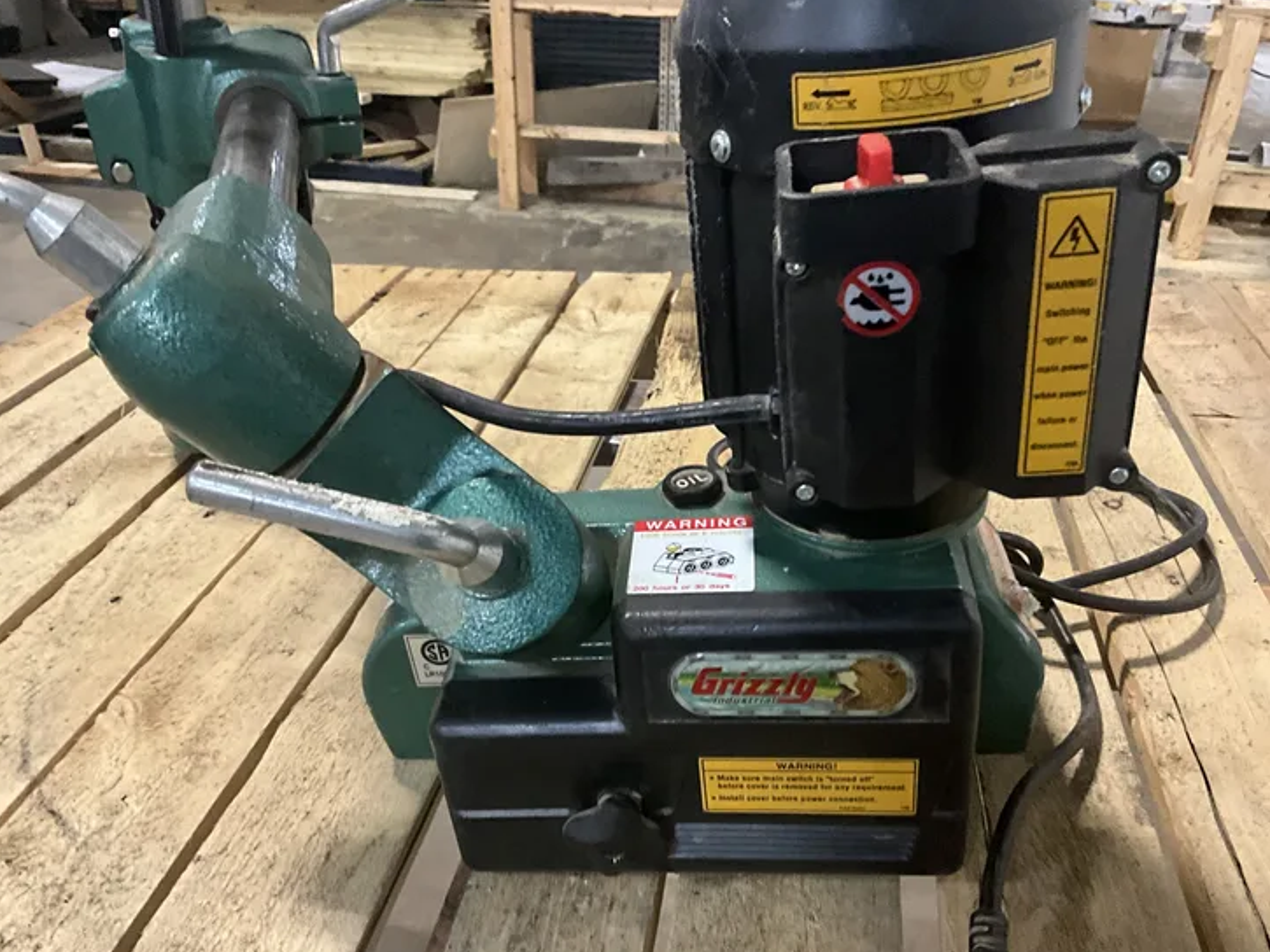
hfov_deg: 60.0
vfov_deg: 46.8
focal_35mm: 30
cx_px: 638
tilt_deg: -30.0
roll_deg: -0.3
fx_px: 1101
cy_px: 489
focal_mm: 3
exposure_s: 1/30
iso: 400
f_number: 1.8
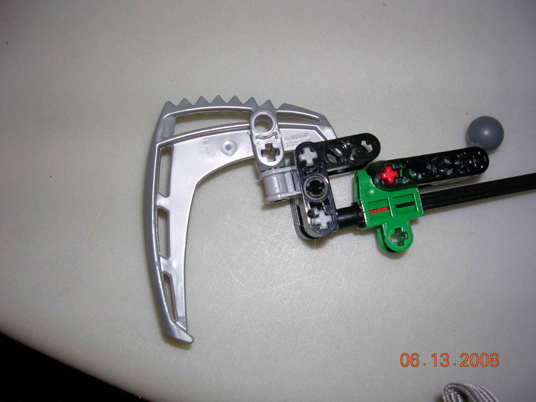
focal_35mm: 38
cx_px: 268
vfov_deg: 37.7
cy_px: 201
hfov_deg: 49.0
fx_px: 588
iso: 50
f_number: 2.8
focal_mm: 5.8
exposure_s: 1/60.1
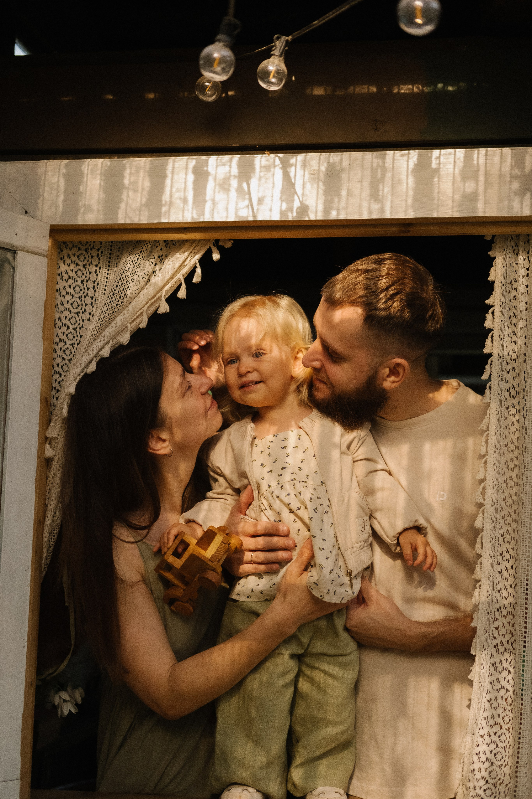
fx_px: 1175
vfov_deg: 37.5
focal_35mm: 53
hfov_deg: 25.5
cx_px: 266
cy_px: 400
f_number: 2.5
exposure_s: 1/4000
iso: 4000
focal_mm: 35
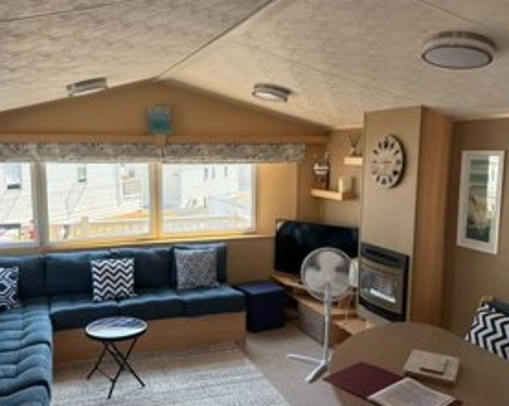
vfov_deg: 44.4
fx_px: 497
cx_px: 215
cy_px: 220
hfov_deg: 54.0
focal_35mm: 33
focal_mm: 5.96
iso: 64
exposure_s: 1/317
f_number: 1.6
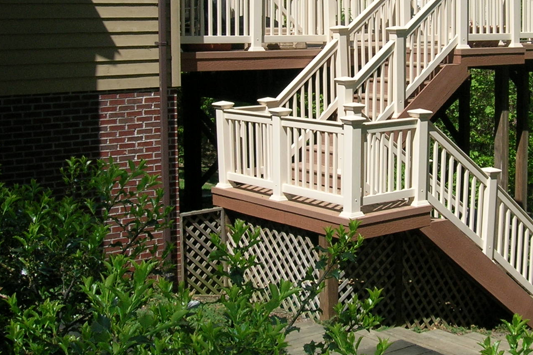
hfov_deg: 31.7
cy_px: 87
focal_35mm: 63
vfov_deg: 21.4
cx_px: 353
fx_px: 933
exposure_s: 1/578
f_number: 4.9
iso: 71
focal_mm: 5.7
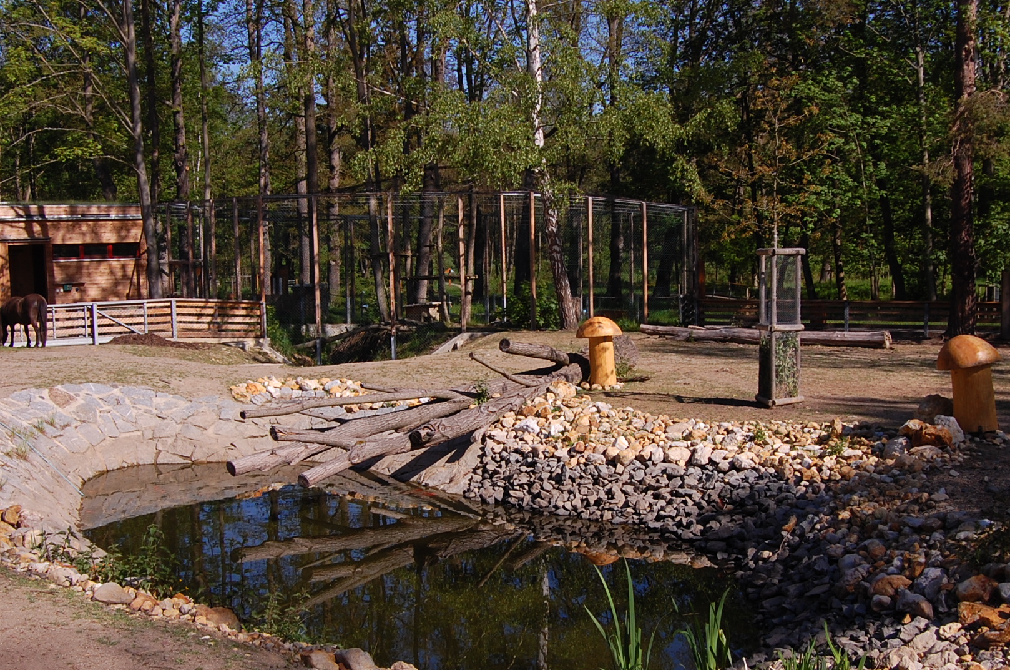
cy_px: 390
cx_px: 532
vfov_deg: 29.1
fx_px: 1288
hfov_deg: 42.8
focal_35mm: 46
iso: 200
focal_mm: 22
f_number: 9
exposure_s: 1/320
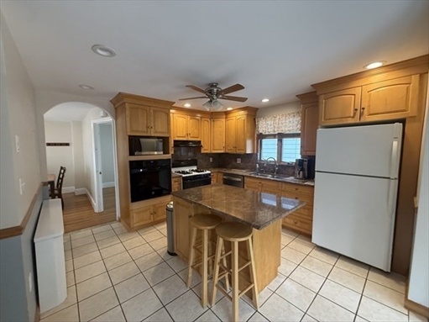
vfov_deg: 85.7
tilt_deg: -3.4
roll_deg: +0.5
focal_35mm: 14
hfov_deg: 102.1
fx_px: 173
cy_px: 161
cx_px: 214
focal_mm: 2.22
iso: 500
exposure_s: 1/120
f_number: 2.2
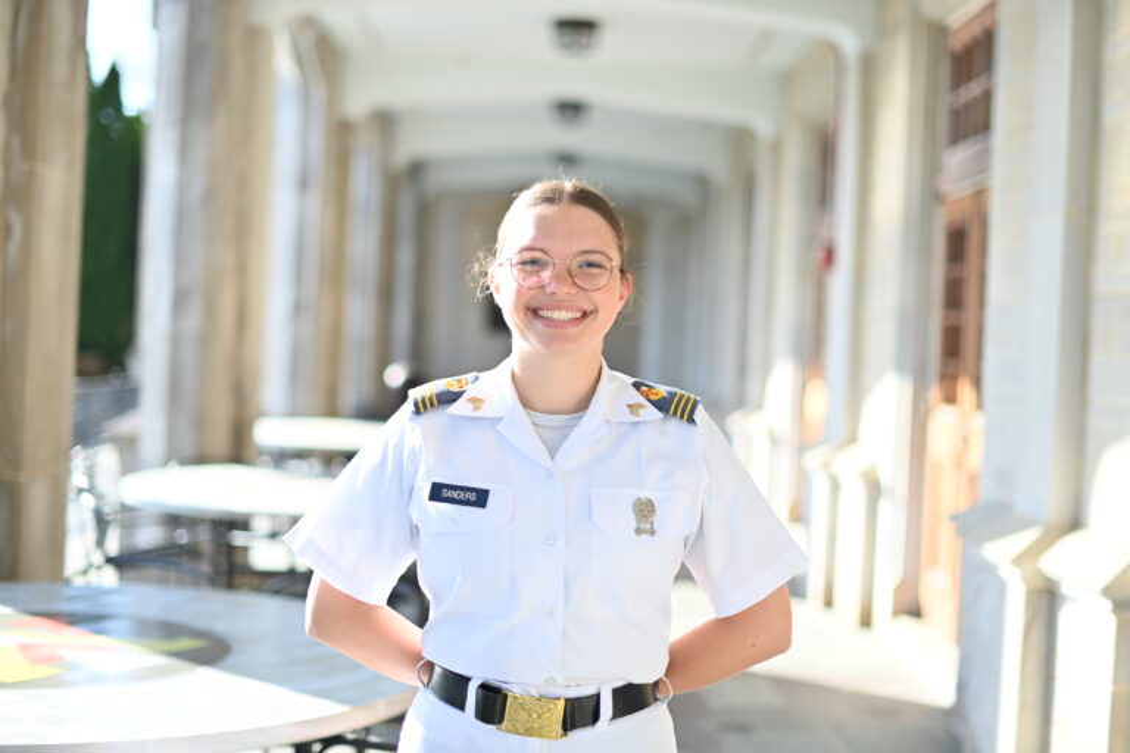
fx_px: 1569
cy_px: 376
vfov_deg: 27.0
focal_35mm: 50
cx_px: 565
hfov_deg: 39.6
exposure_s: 1/1000
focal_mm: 50
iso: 125
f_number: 1.8
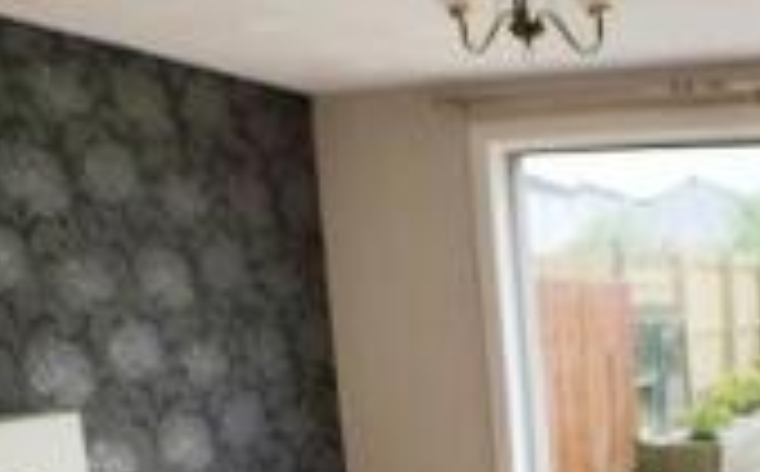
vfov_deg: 22.7
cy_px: 708
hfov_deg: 42.6
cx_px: 544
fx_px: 951
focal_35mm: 46
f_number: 4.5
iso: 100
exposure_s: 1/200
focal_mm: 16
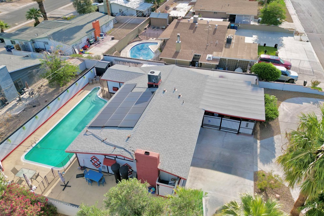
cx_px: 167
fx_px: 234
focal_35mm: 26
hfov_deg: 69.4
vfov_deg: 49.5
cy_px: 112
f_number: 1.7
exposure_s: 1/2000
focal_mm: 6.72
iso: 130
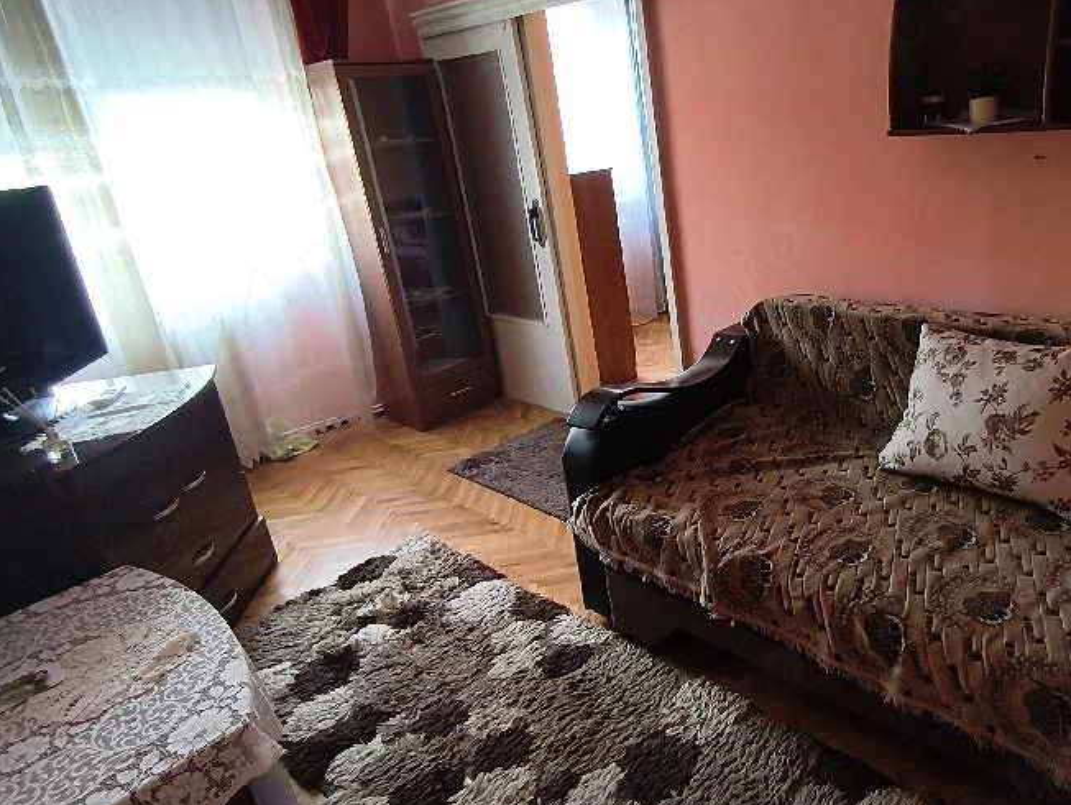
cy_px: 364
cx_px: 738
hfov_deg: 71.1
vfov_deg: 58.8
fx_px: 712
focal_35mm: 23
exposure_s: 1/50.3
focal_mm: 1.65
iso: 125
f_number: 2.2
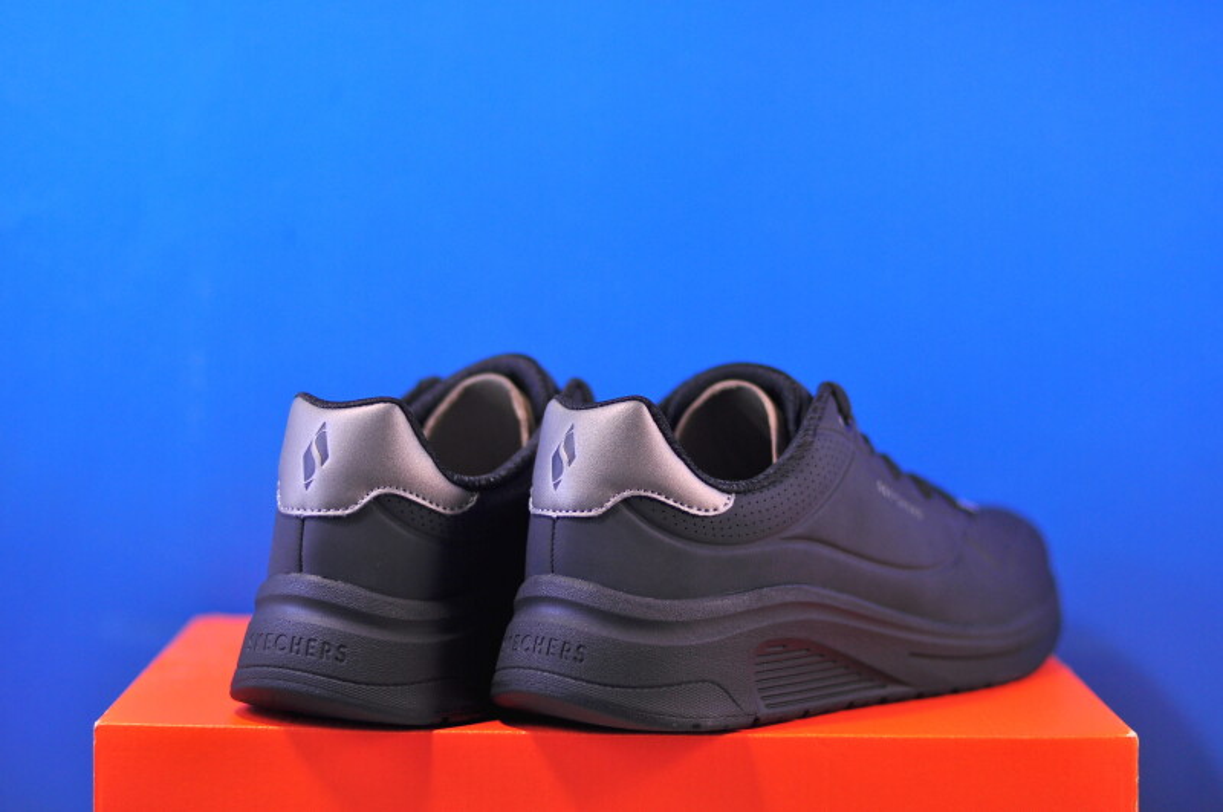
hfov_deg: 27.0
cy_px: 406
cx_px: 612
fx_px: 2544
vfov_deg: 18.1
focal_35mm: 75
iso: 250
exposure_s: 1/320
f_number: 2
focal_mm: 50
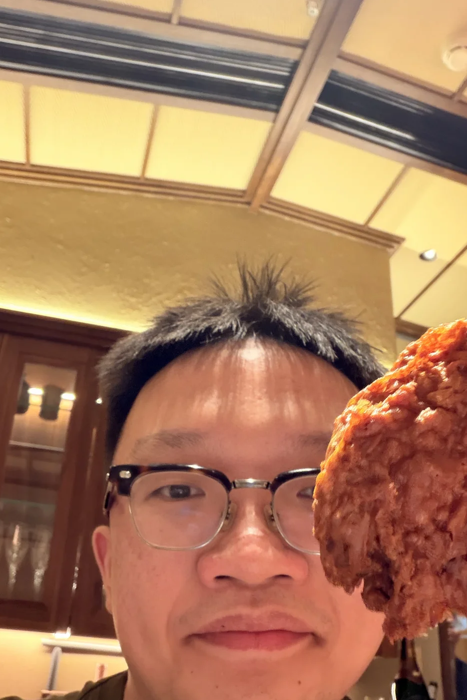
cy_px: 354
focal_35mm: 32
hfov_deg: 41.1
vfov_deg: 58.7
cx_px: 230
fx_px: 623
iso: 400
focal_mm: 2.71
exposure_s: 1/30
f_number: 1.9
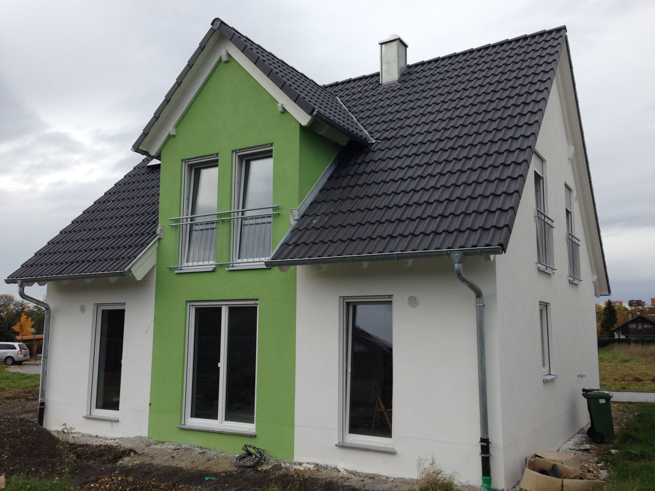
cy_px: 246
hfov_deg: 55.4
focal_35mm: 33
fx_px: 624
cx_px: 328
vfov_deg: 42.9
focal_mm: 4.12
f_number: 2.4
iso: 50
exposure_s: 1/480
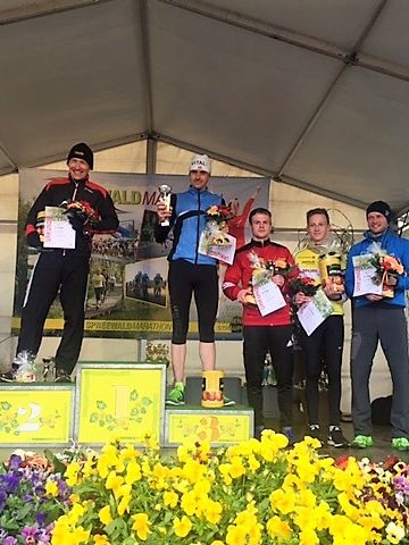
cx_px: 204
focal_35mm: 29
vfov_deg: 61.7
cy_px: 272
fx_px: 457
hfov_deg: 48.2
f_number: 2.2
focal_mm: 4.15
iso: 32
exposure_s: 1/240
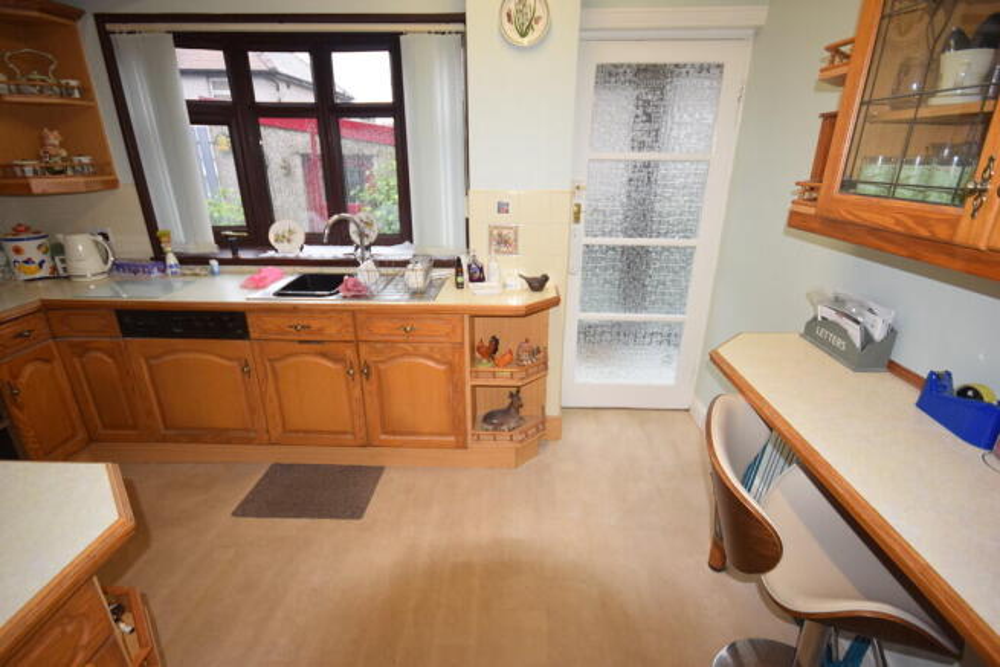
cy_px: 334
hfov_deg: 92.4
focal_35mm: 17
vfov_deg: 69.7
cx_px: 500
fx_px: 479
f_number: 5
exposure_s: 1/100
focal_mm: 11.5
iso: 800
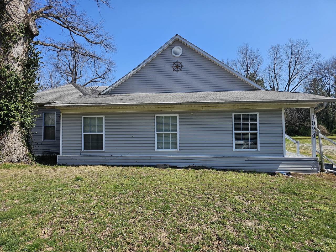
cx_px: 168
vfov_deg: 58.9
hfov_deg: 73.9
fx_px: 223
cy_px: 126
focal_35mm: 23
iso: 20
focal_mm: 6.3
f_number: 1.7
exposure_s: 1/1242
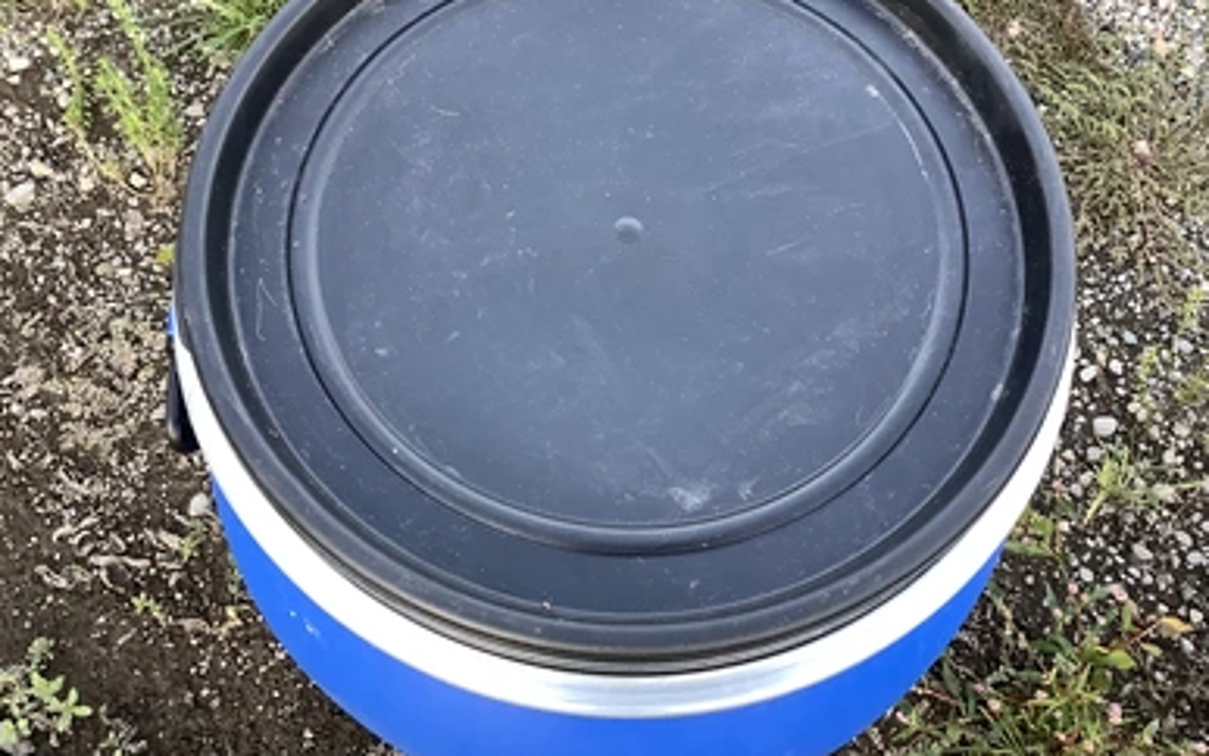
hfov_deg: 56.7
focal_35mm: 34
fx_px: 1120
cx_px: 612
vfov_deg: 37.1
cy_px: 294
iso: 125
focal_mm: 3.3
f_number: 2.4
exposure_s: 1/60
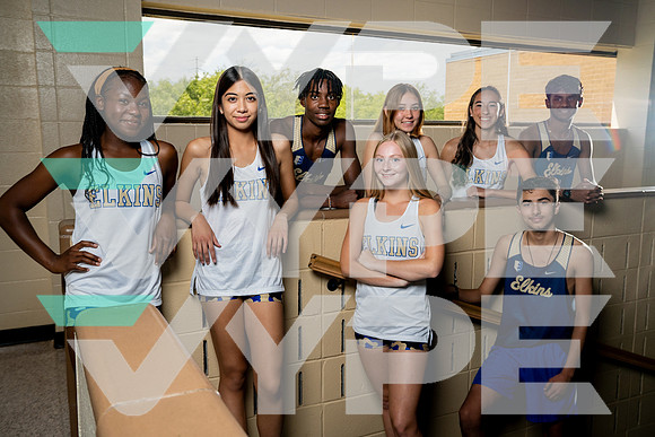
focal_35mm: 32
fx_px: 582
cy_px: 218
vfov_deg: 41.1
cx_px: 328
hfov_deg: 58.7
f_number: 5.6
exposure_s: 1/250
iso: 320
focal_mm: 32
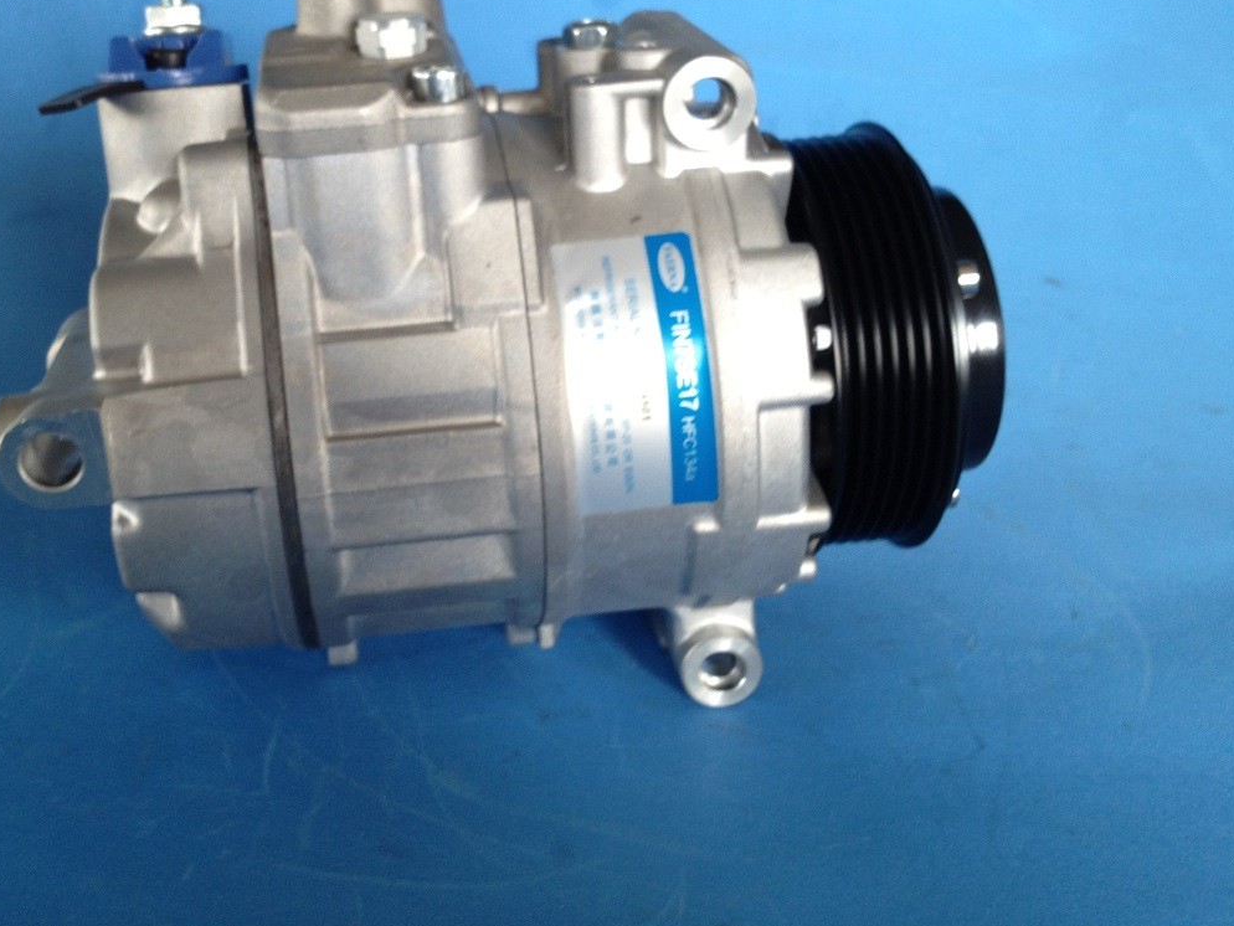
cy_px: 331
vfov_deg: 31.4
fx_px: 1640
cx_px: 461
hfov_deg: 40.9
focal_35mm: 46
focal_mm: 4.28
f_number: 2.4
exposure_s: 1/20
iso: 64
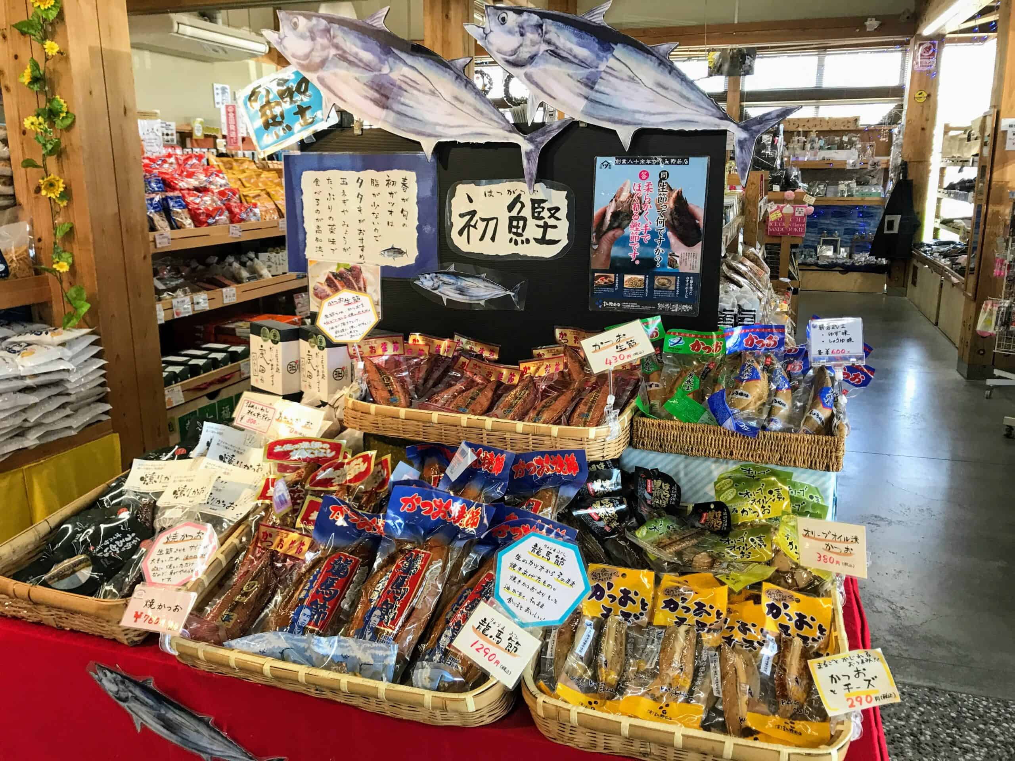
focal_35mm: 28
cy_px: 380
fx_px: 821
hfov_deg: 63.4
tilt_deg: -14.0
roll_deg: +0.7
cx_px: 508
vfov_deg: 49.7
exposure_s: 1/30
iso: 25
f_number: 1.8
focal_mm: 3.99
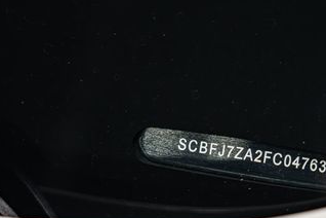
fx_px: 1331
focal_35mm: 147
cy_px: 136
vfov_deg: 9.3
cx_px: 255
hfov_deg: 13.9
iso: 1000
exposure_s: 1/80
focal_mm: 73
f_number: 4
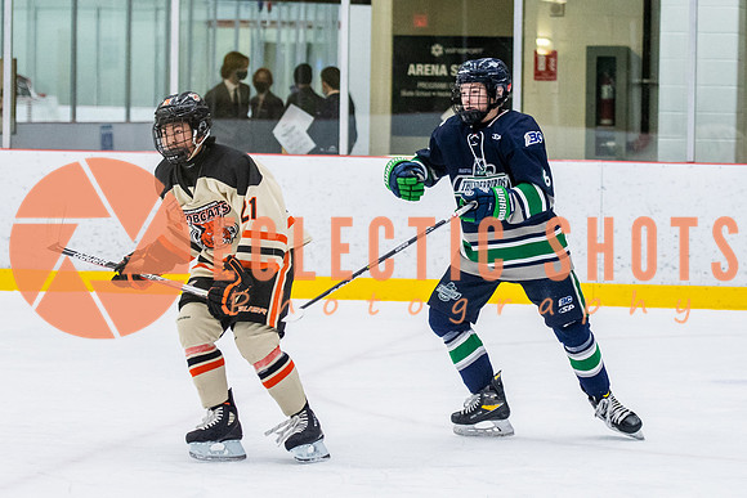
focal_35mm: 179
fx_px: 3716
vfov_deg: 7.7
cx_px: 511
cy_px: 215
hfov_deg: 11.5
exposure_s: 1/640
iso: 1800
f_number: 2.8
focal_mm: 80
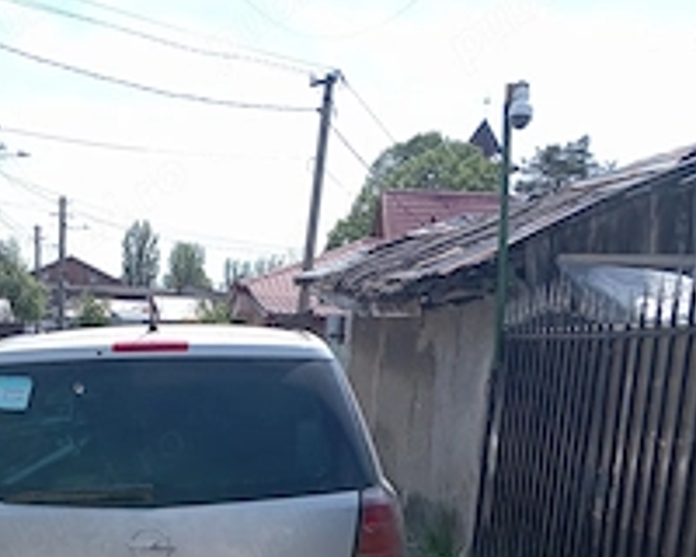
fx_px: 1009
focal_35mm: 49
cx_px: 195
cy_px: 569
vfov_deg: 28.7
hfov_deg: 37.3
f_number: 1.8
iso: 100
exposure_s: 1/1613
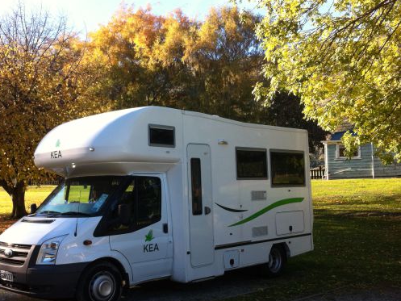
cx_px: 160
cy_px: 164
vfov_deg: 32.2
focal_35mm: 45
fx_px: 521
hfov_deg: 41.9
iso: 80
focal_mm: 3.85
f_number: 2.8
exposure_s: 1/299
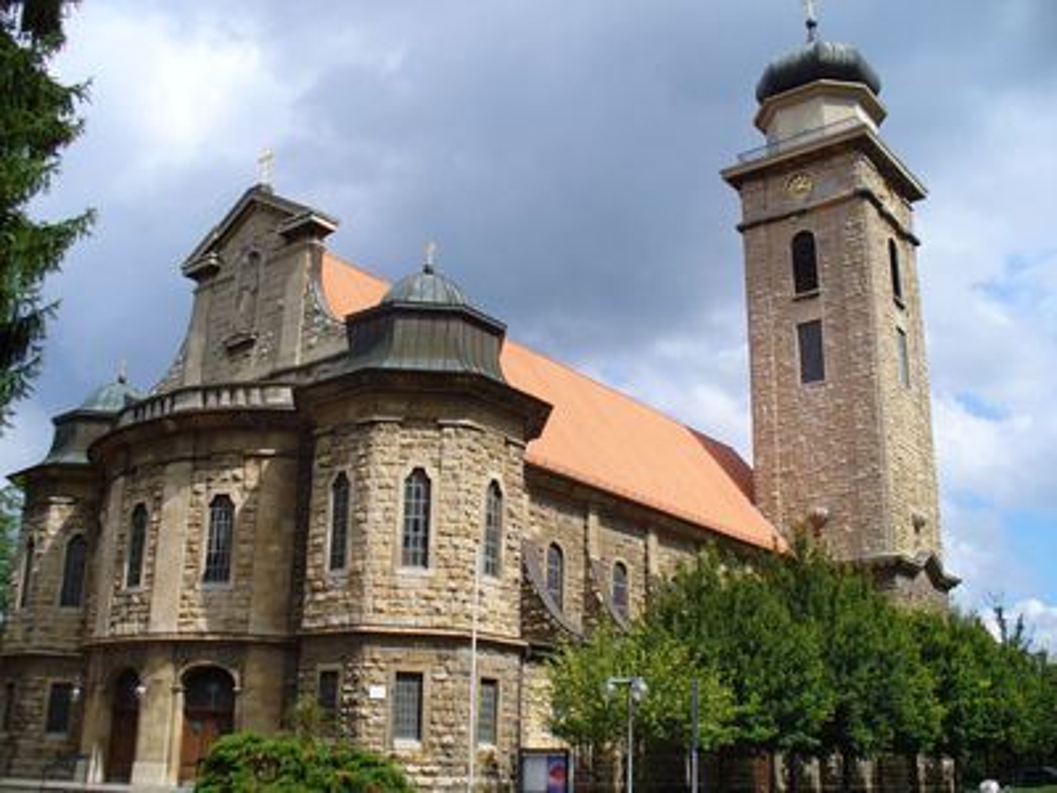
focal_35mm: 37
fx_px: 1130
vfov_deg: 38.7
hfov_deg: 50.1
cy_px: 396
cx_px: 528
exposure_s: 1/320
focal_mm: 6.1
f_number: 5.6
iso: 64
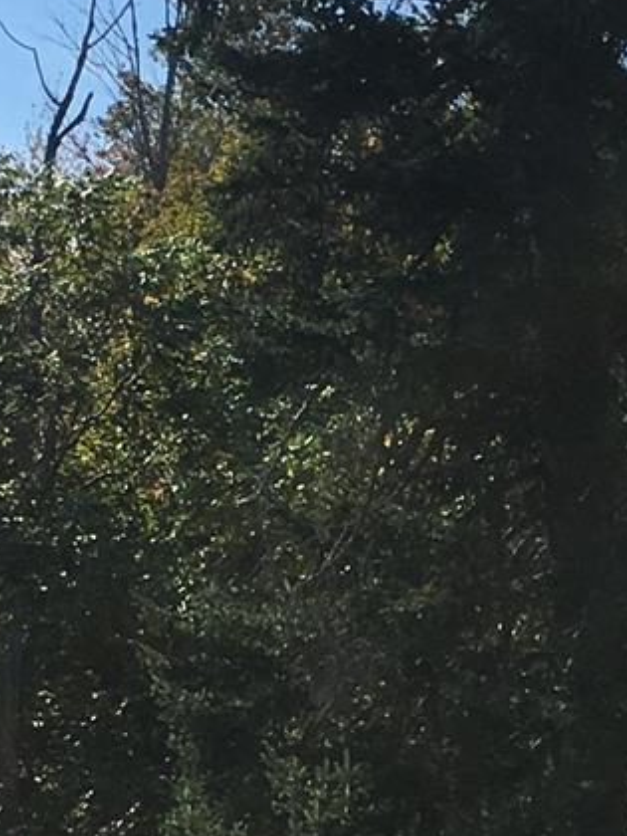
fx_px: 3840
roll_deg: -1.1
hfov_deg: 9.3
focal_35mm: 159
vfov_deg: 12.2
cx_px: 669
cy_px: 987
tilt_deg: +3.1
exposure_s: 1/2024
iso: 25
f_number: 2.2
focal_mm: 4.15
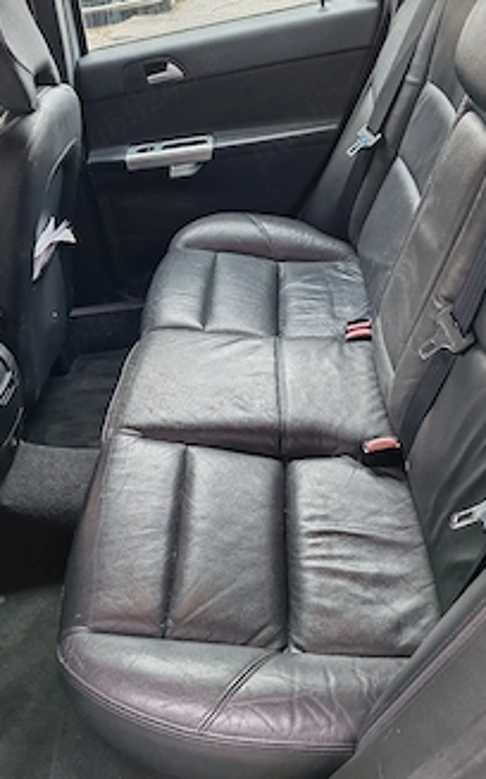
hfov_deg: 36.1
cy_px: 322
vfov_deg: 55.0
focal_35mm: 35
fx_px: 743
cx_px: 191
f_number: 1.9
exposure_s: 1/100
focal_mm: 6.12
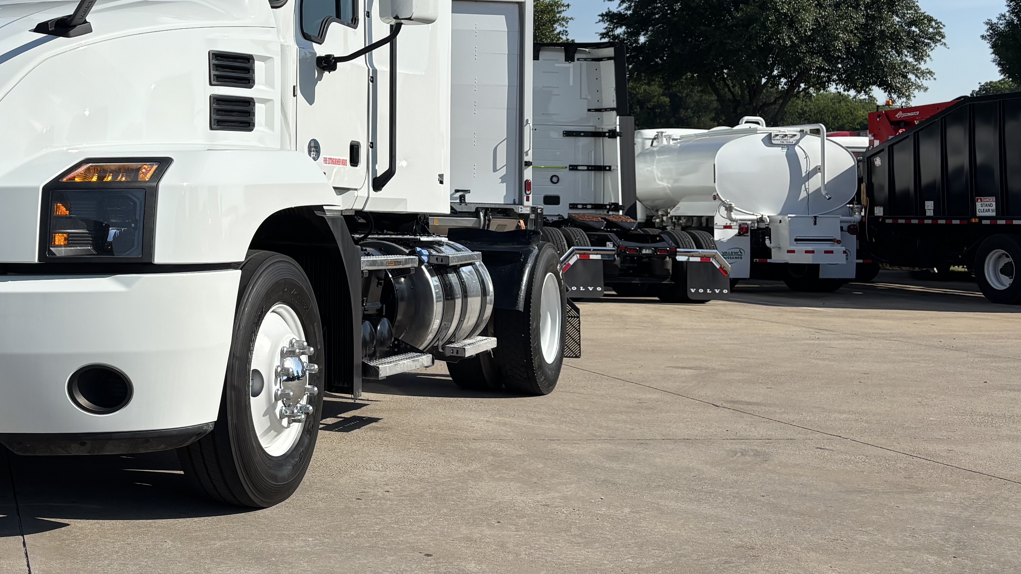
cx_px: 144
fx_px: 1381
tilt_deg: +0.9
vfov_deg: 23.2
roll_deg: -0.4
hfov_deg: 38.4
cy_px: 117
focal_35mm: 51
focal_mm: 5.96
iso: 50
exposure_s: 1/5076
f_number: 1.6
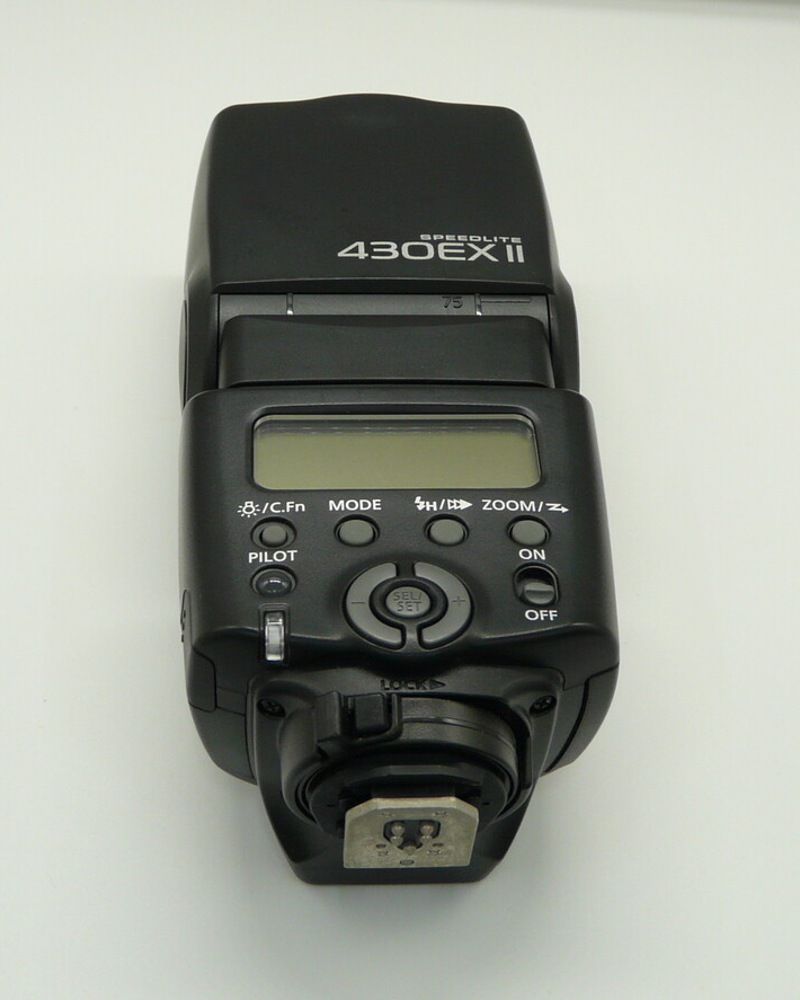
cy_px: 497
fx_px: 1953
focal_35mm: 66
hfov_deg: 23.2
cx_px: 403
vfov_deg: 28.7
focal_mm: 6.4
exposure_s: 1/60
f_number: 3.2
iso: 100
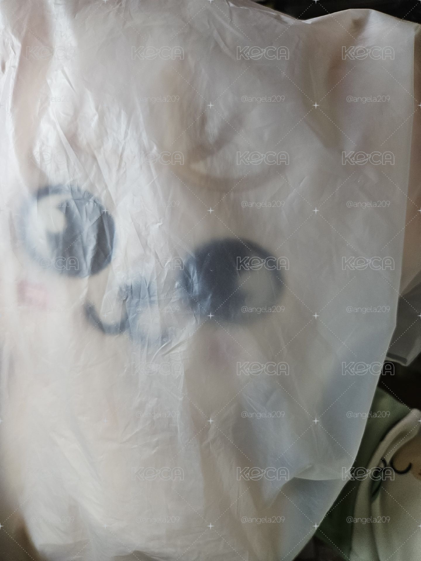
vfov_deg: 73.9
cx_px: 210
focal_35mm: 23
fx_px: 373
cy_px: 280
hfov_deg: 58.9
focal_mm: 5.4
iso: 200
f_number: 1.8
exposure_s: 1/120
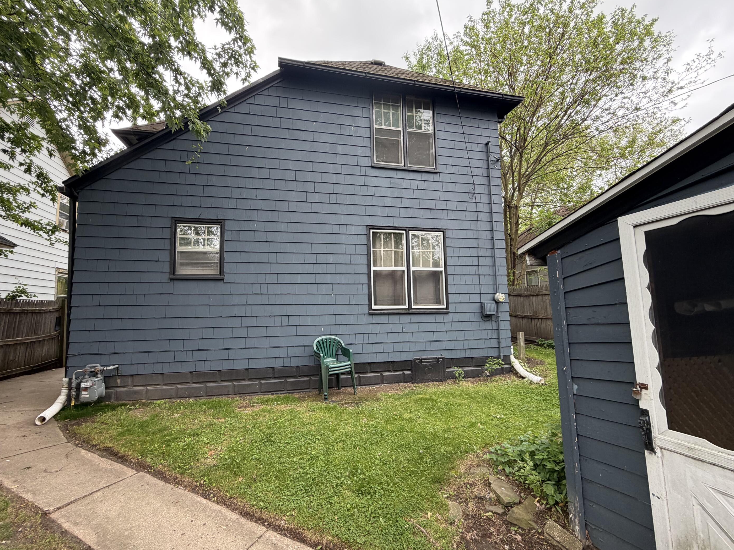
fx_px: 318
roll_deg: +1.5
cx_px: 349
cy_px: 283
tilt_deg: +5.4
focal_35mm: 15
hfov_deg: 98.1
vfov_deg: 81.7
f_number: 2.2
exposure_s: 1/139
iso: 64
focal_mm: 2.22
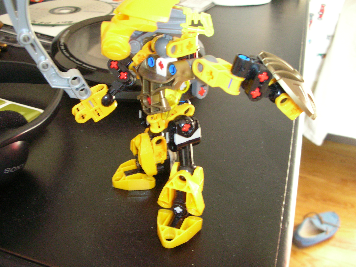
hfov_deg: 52.6
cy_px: 134
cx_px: 178
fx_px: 360
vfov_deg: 40.7
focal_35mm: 35
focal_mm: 5.8
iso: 200
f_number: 3
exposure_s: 1/10.4
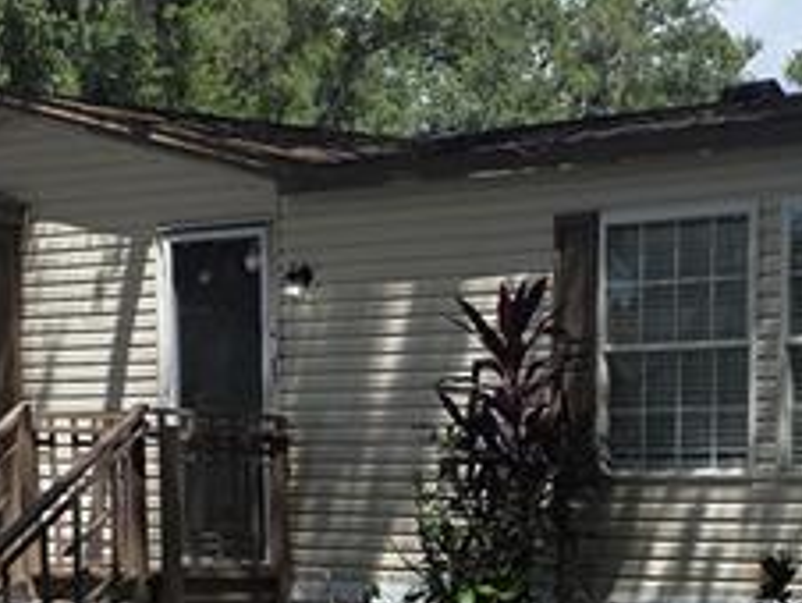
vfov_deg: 13.6
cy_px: 844
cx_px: 610
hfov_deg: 18.7
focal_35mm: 104
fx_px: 2412
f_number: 1.7
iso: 12
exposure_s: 1/655
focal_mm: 6.3
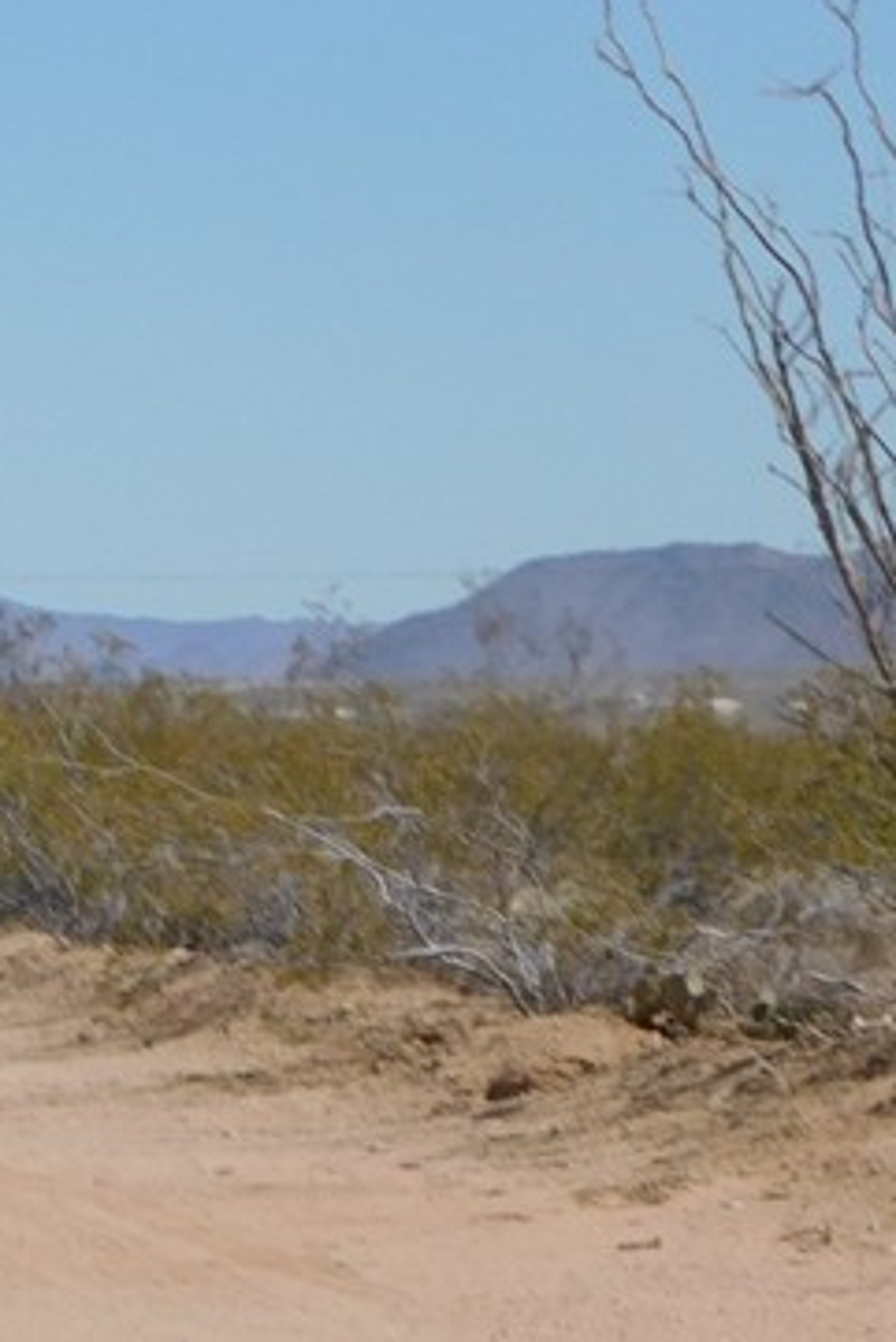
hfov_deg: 5.7
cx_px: -859
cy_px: 1290
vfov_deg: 8.7
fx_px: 8802
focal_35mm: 236
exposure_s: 1/400
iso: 125
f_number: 8.8
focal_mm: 14.2
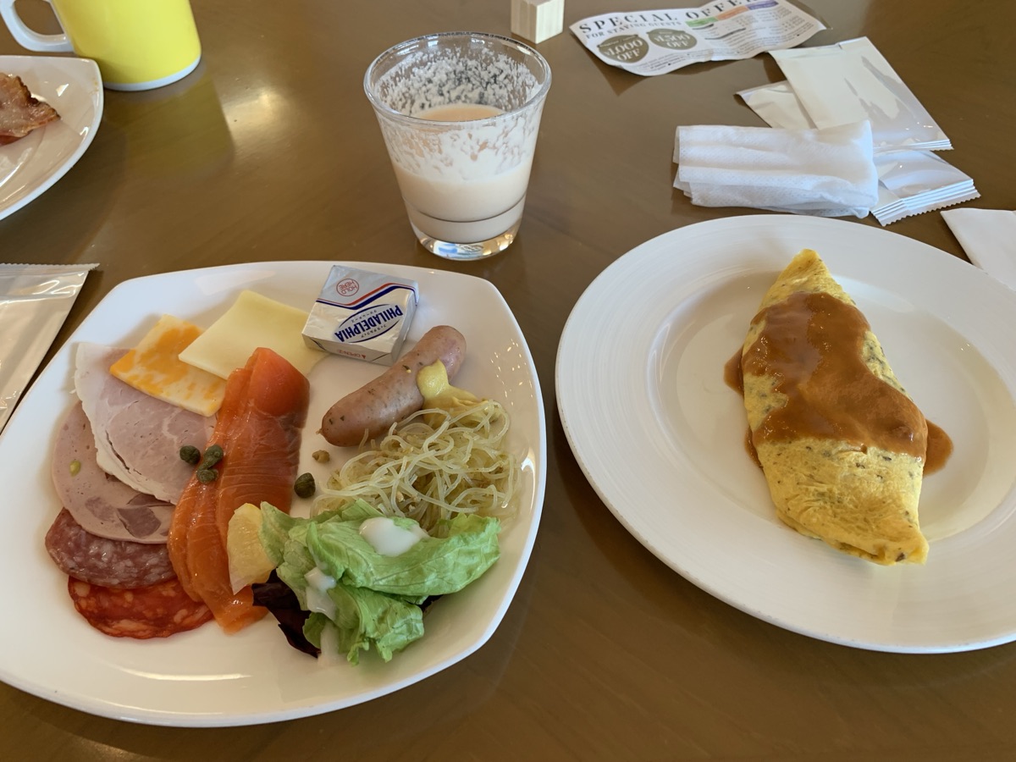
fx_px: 763
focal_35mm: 26
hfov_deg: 67.3
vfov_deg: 53.1
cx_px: 508
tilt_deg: -50.4
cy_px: 381
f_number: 1.8
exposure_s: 1/92
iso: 100
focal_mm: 4.25
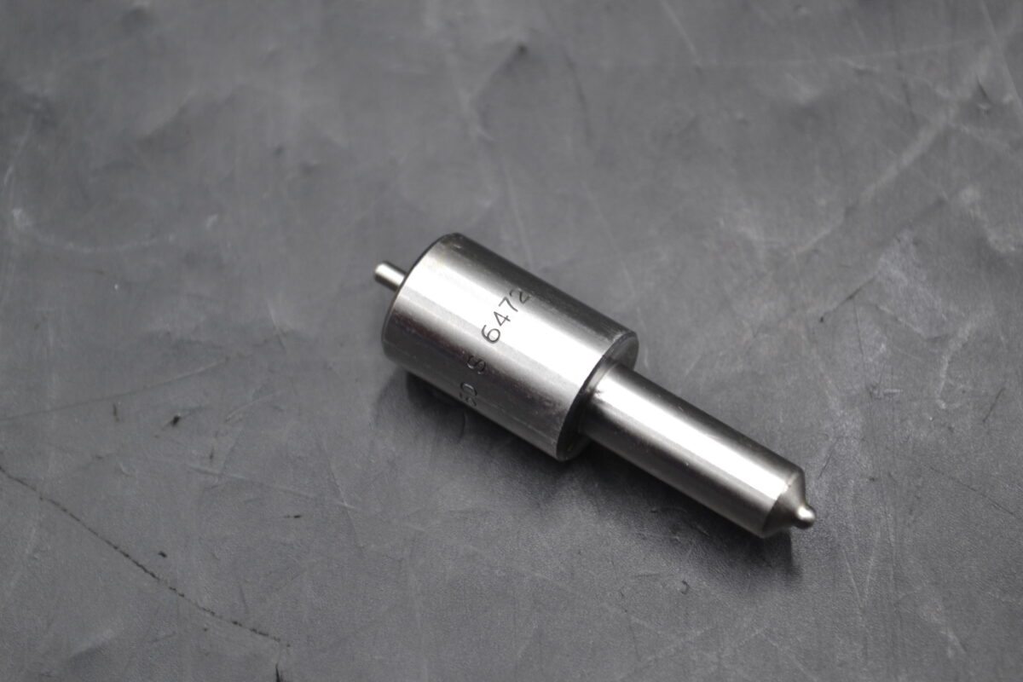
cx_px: 512
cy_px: 341
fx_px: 2344
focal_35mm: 82
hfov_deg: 24.6
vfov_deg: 16.6
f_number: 5.6
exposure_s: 1/40
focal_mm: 55
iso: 400
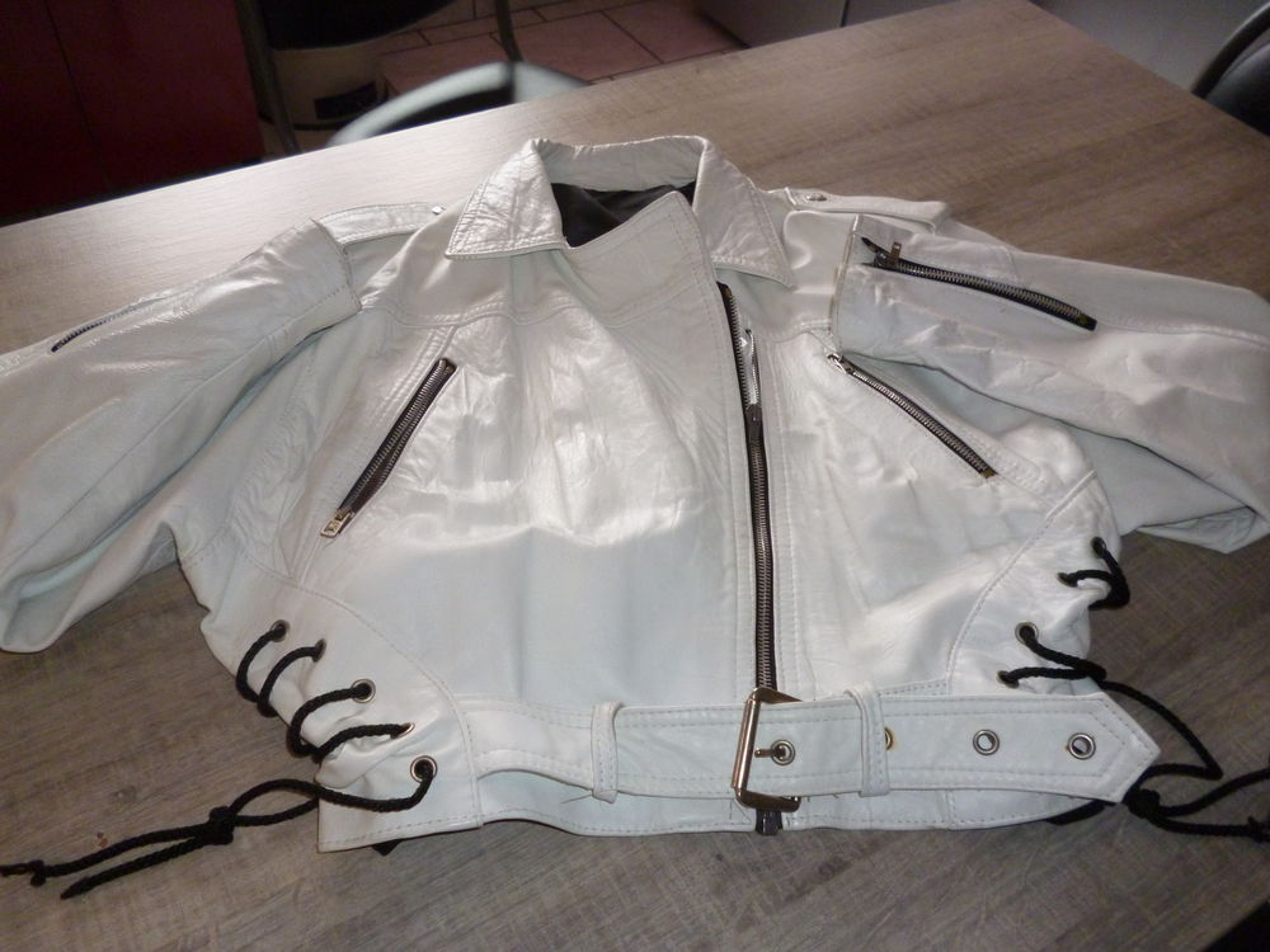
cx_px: 635
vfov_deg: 49.7
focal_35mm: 28
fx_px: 1027
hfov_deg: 63.4
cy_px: 476
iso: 320
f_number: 3.1
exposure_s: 1/60
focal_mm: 5
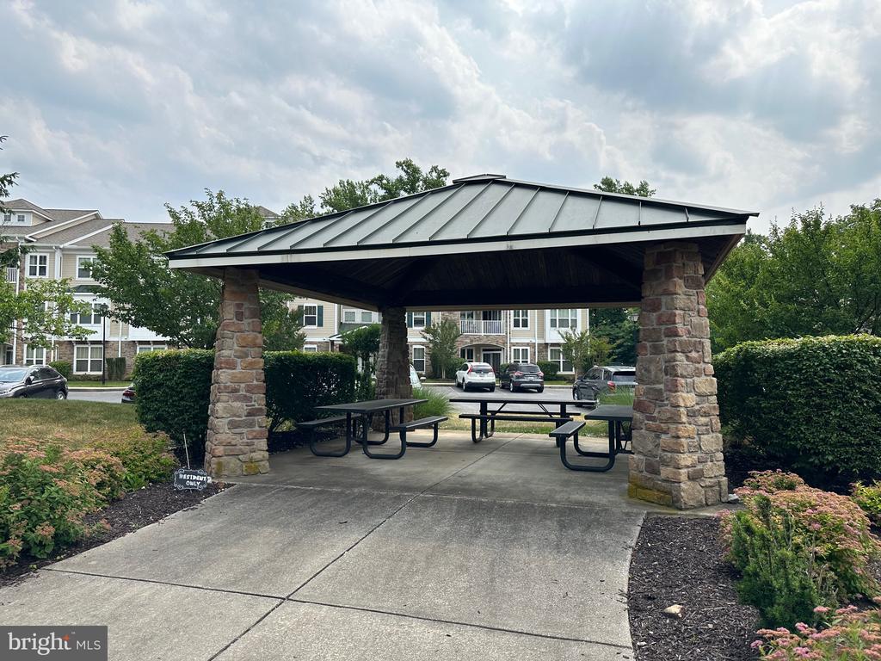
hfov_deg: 71.6
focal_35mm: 24
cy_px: 330
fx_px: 611
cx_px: 440
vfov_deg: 56.8
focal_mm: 6.86
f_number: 1.78
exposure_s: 1/5848
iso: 80
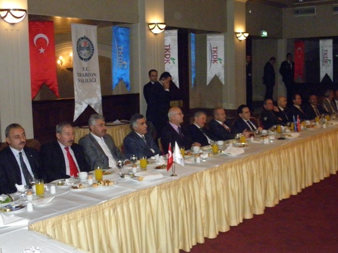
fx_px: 410
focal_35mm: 42
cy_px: 121
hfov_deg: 44.7
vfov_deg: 34.3
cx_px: 195
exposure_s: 1/40
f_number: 3.6
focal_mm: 5.5
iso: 640
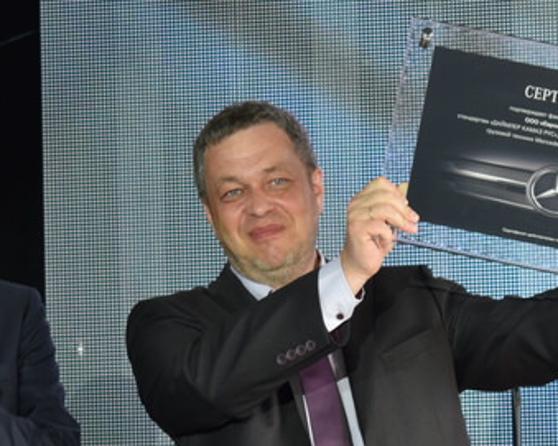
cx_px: 260
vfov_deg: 7.0
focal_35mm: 219
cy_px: 461
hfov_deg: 8.8
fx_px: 3621
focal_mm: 55
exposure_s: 1/60
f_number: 5.6
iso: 450
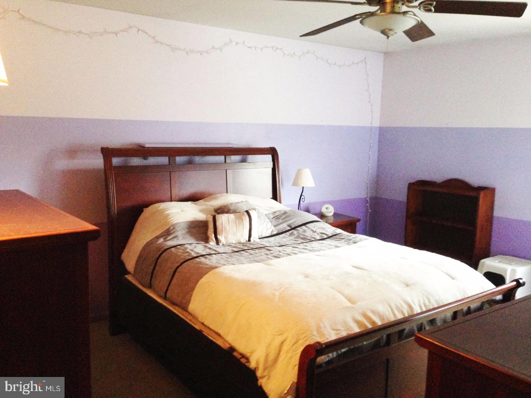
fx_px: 506
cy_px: 199
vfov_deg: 42.9
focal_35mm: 33
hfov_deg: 55.4
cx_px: 266
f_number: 2.4
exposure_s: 1/20
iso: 400
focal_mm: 4.12
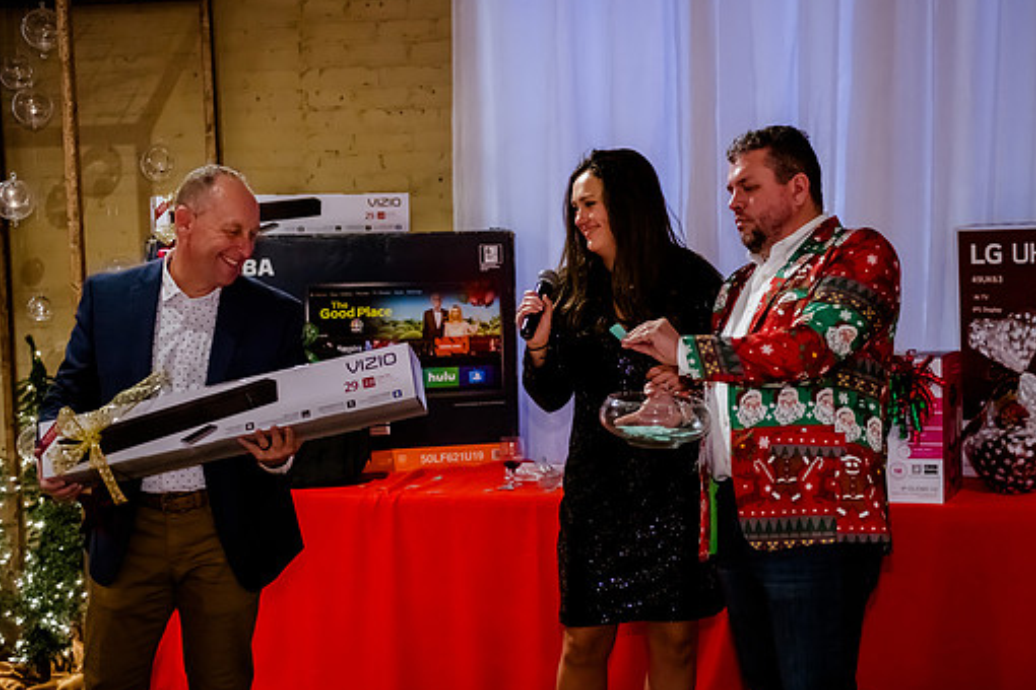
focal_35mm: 66
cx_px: 540
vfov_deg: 20.6
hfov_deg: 30.5
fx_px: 1899
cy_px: 332
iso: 5000
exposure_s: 1/200
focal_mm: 58
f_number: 2.8
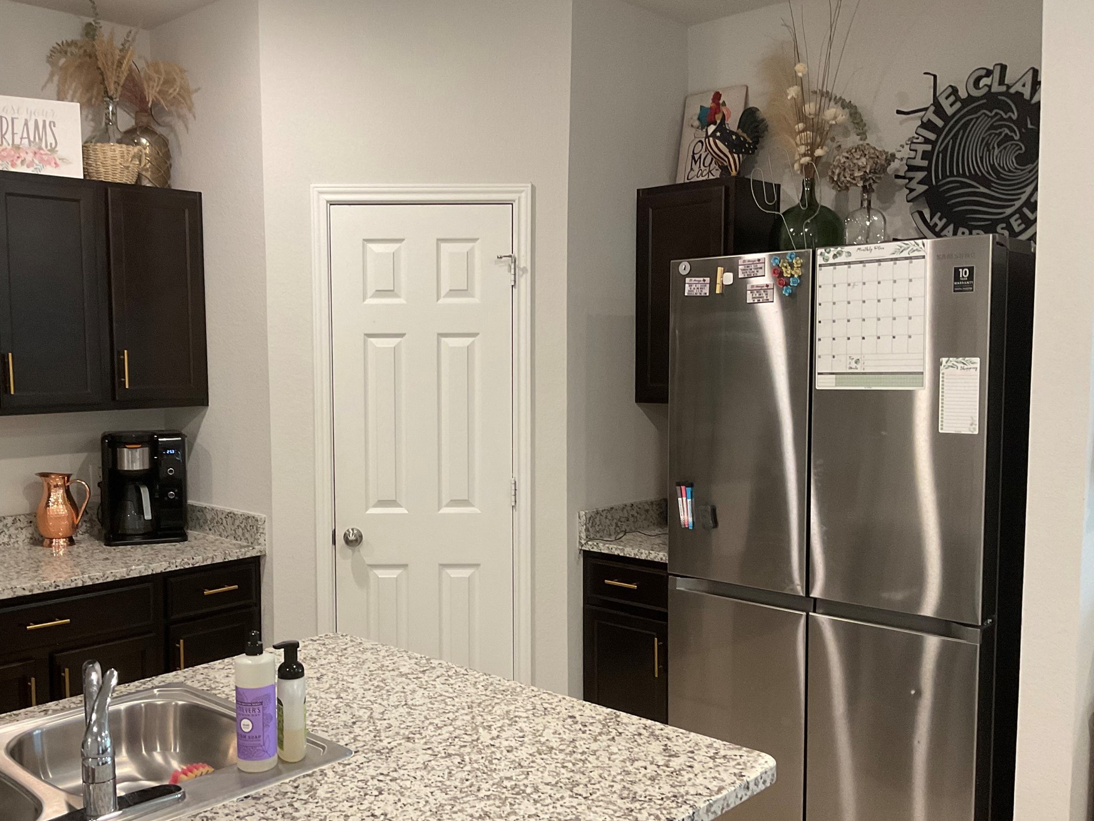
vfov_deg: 41.8
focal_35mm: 34
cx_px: 457
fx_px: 1074
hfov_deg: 53.7
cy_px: 436
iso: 125
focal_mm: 3
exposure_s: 1/60
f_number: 1.8
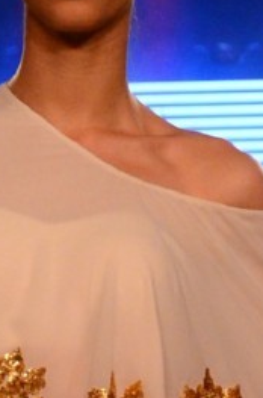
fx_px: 3822
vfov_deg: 5.8
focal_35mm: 347
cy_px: 737
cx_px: 32
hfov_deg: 3.9
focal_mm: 38
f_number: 4.5
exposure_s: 1/400
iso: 1600
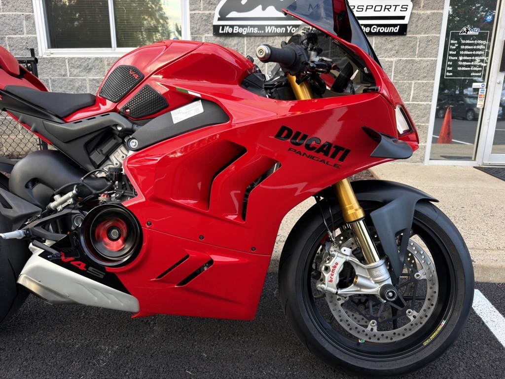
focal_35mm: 24
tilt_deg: -15.8
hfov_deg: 71.6
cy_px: 190
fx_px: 350
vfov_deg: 56.8
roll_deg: +0.6
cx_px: 252
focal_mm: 6.76
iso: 64
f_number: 1.78
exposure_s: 1/159
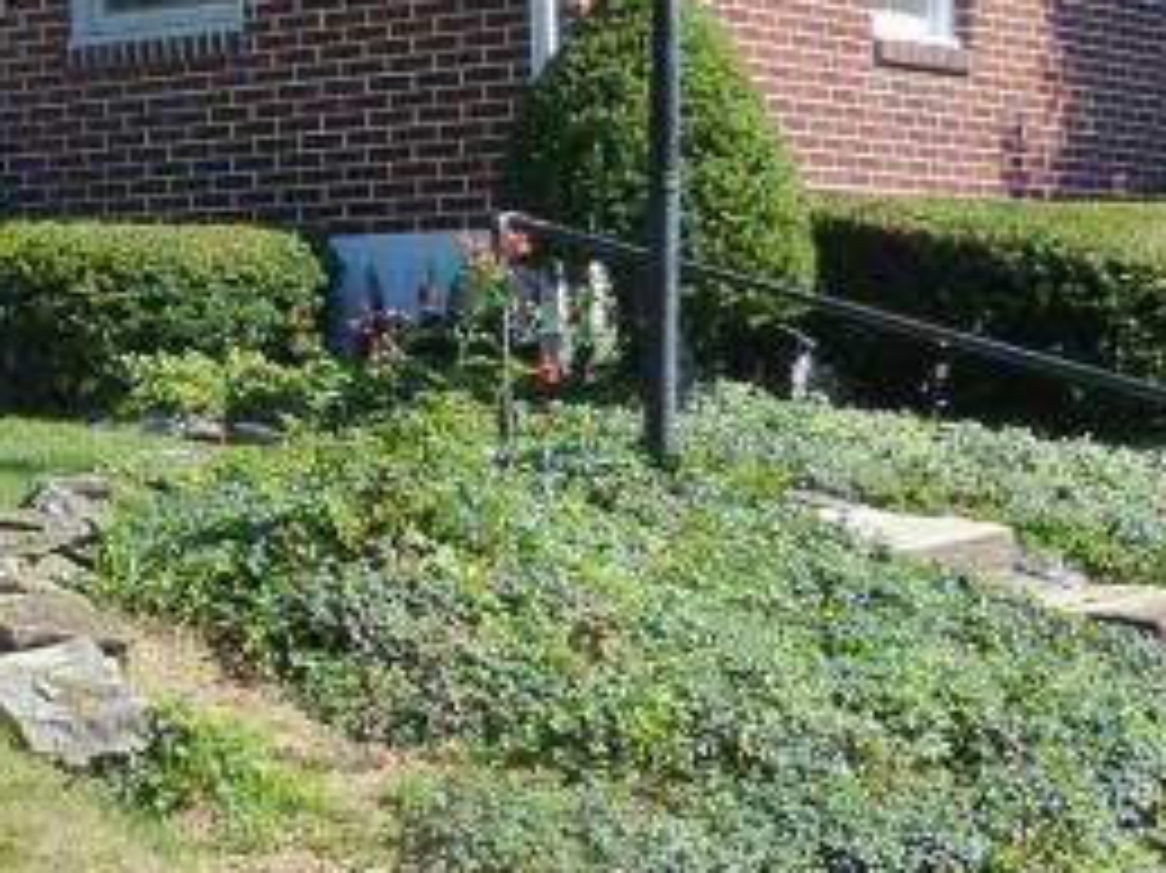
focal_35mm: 95
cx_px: -126
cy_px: 90
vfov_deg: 15.4
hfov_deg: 19.7
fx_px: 3198
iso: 200
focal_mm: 4.3
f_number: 3.3
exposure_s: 1/800
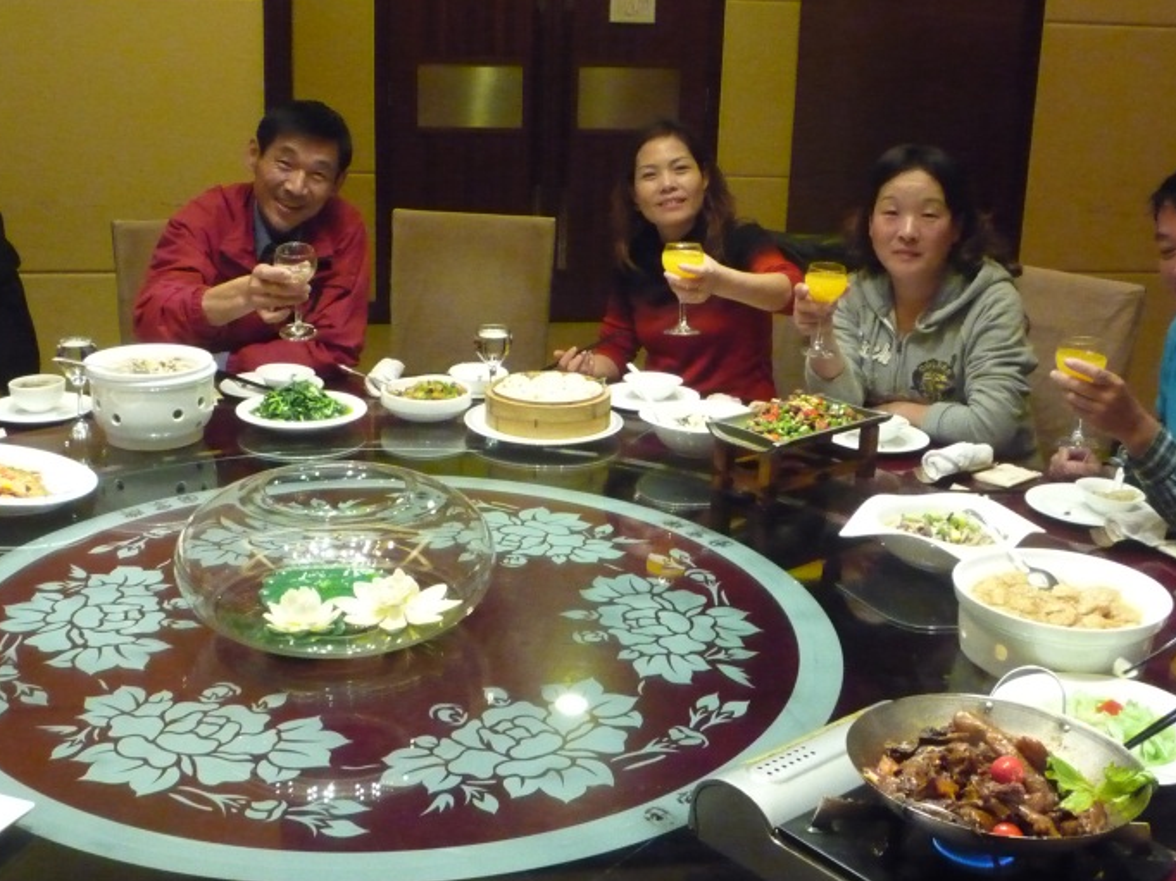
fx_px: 1494
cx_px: 588
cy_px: 383
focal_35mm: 44
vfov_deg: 32.8
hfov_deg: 43.0
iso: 800
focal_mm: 5.2
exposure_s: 1/20
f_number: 3.3
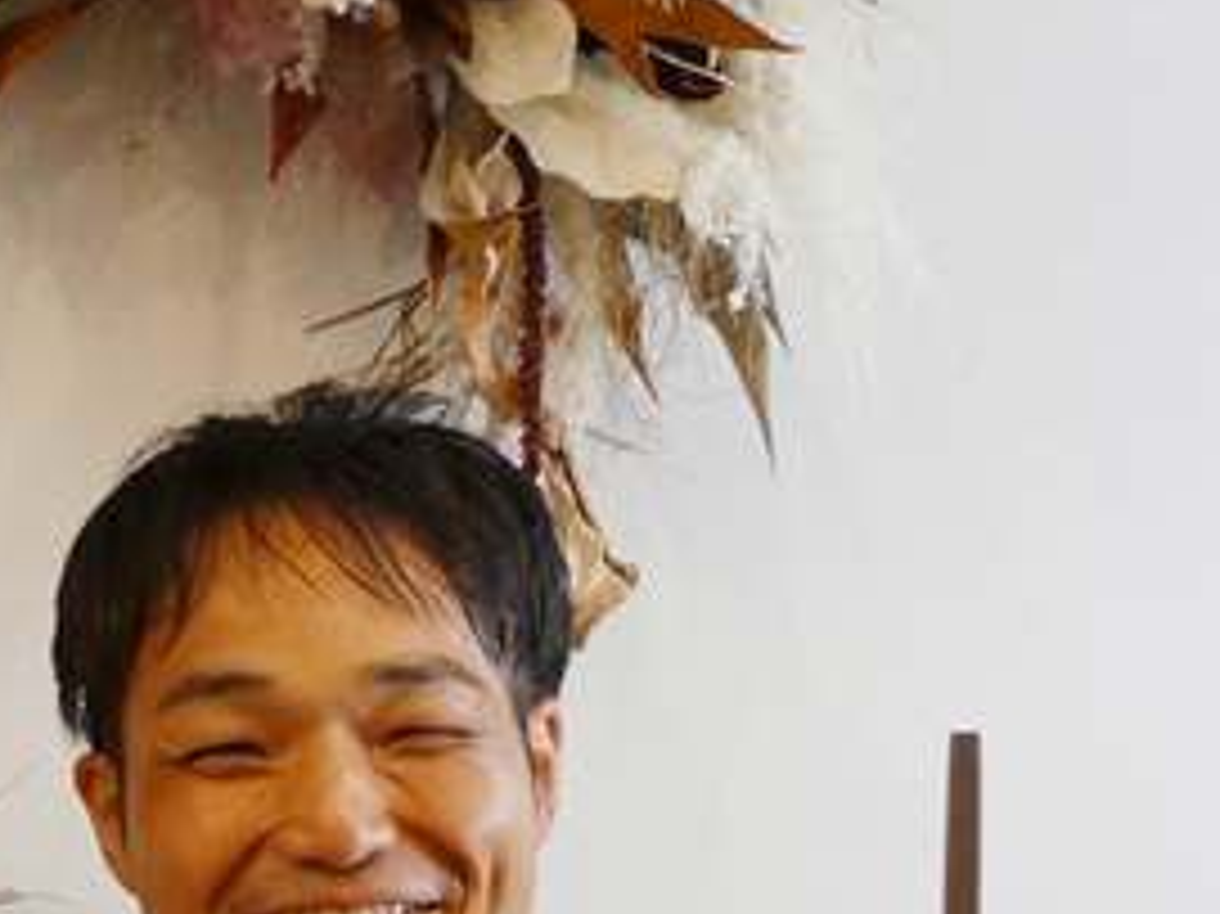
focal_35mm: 78
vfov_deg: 18.7
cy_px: 707
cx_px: -131
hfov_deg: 23.5
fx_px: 2748
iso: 200
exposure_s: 1/80
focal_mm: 6
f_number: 3.4
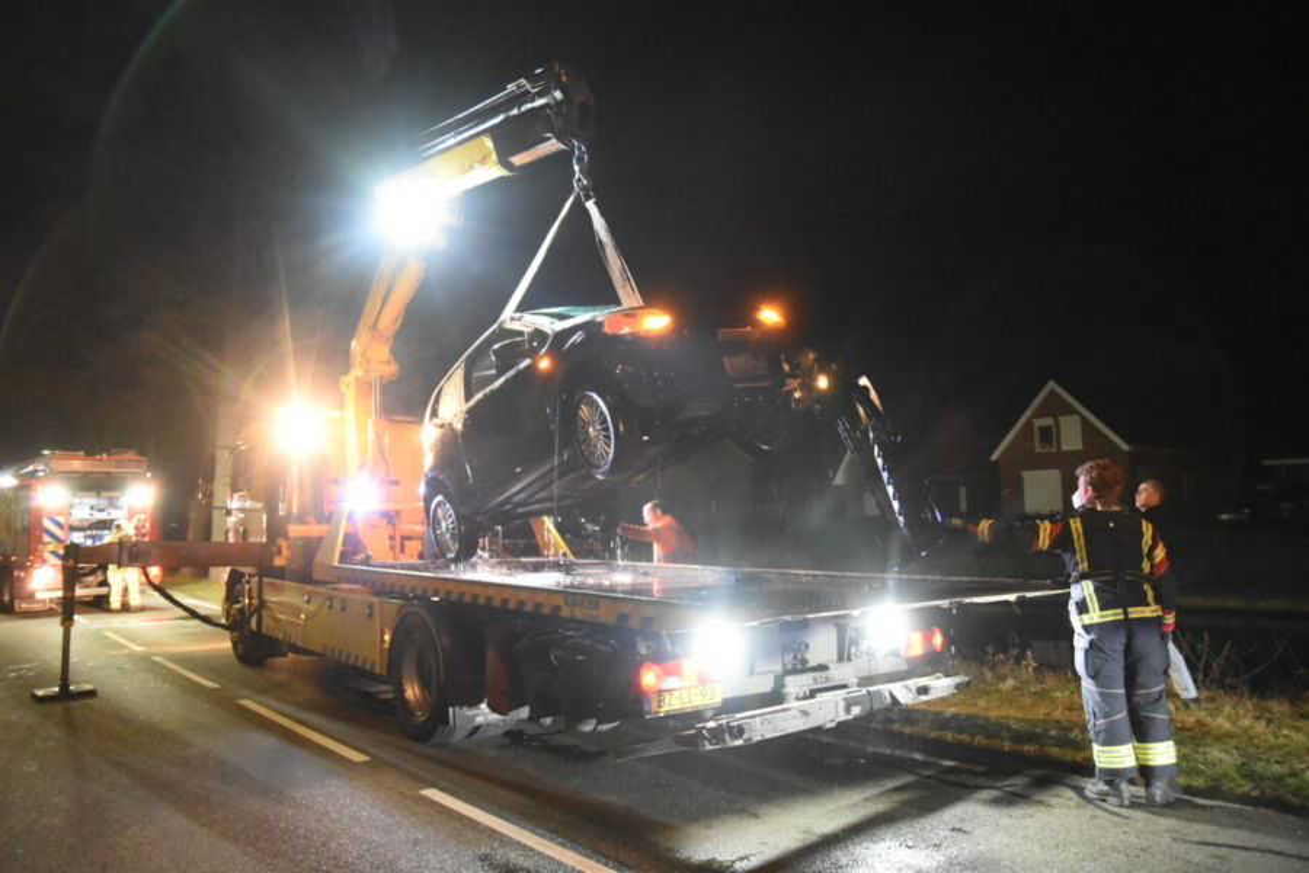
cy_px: 436
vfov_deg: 50.4
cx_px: 654
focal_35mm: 26
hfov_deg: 70.4
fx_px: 927
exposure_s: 1/60
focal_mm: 17
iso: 6400
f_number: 3.2
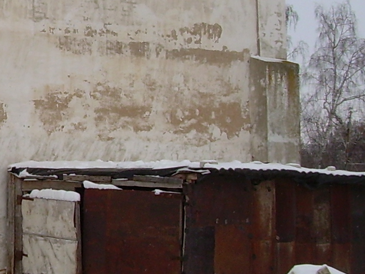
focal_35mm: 133
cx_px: -115
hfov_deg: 14.2
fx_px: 1403
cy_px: 17
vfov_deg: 11.1
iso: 50
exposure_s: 1/229
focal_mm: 6.3
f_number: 4.6
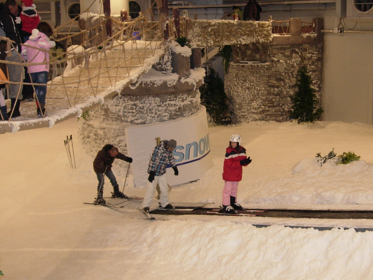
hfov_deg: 38.6
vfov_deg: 29.7
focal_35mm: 49
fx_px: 528
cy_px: 150
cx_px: 234
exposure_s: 1/95.8
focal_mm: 7.8
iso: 200
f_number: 2.8
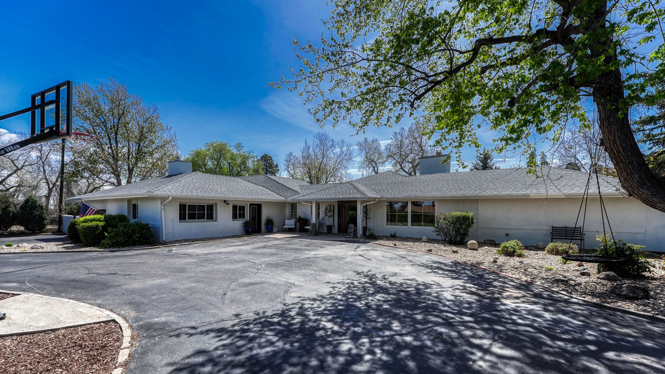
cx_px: 334
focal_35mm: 15
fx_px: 265
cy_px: 215
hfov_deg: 103.0
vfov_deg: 70.1
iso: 400
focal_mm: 14
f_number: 8
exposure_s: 1/200
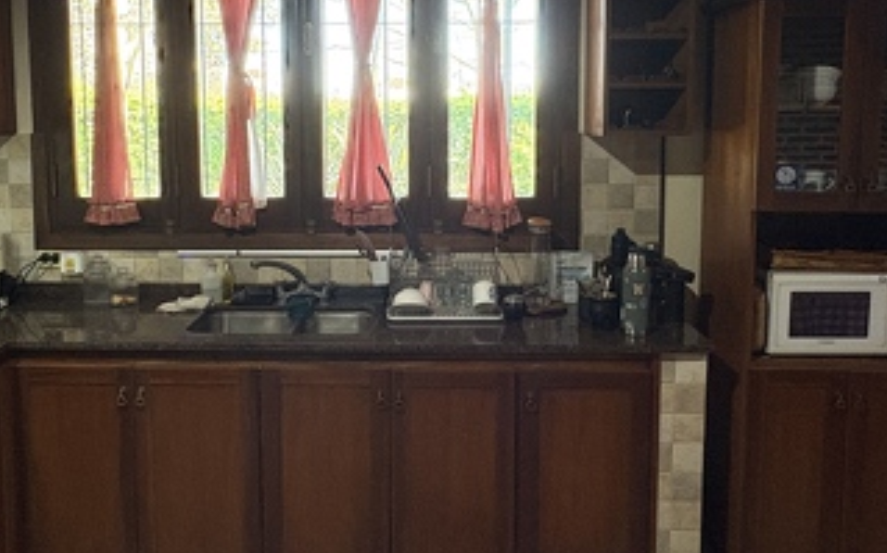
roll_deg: +0.6
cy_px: 181
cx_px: 403
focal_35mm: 31
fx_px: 749
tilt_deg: -4.2
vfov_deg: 40.0
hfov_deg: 61.2
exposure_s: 1/60
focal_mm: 2.22
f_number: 2.2
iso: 400
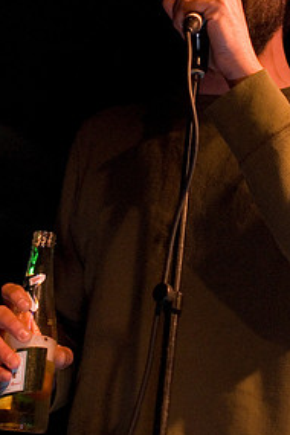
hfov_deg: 11.1
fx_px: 1486
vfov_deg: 16.6
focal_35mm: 123
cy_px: 153
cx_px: 190
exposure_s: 1/60
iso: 1600
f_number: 2.8
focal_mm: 52
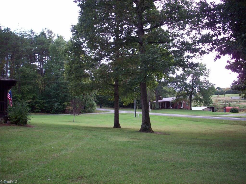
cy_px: 92
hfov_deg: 50.1
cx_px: 123
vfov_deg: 38.7
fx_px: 263
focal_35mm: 37
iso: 80
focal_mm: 6.2
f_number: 2.8
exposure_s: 1/295
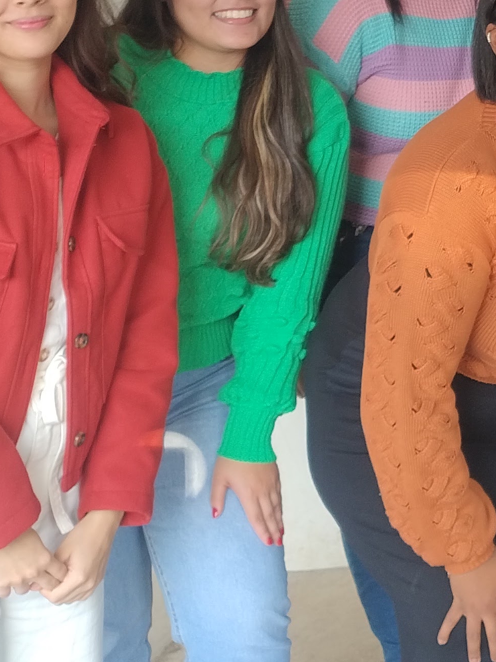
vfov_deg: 21.6
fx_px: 1703
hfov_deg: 15.1
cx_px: 791
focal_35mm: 89
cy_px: 73
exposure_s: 1/40
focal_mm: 4.71
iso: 136
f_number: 1.7
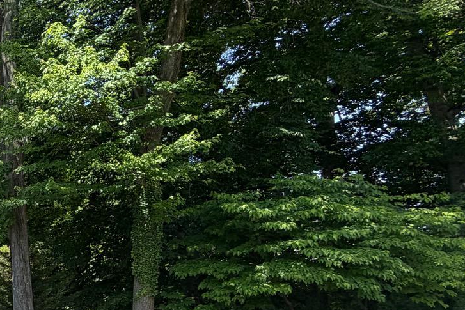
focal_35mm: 41
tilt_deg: +6.1
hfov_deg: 31.8
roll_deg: -0.4
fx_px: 530
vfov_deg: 31.6
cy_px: 256
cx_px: -181
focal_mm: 2.22
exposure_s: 1/502
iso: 50
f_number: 2.2
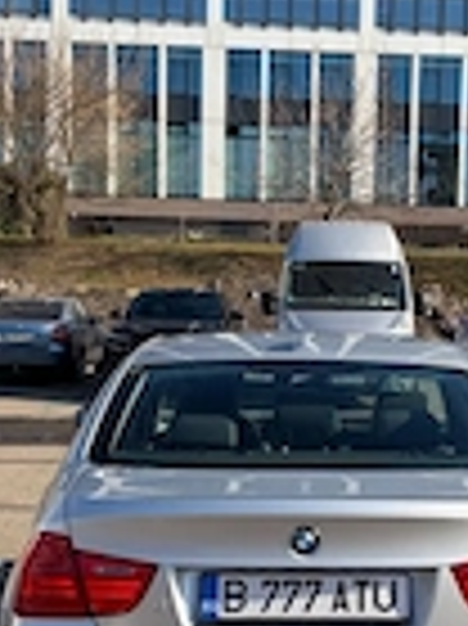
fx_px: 1354
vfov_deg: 26.0
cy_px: 378
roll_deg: -1.9
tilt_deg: -4.0
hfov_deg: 19.5
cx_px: 346
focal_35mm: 75
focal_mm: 5.96
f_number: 1.6
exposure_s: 1/2451
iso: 64
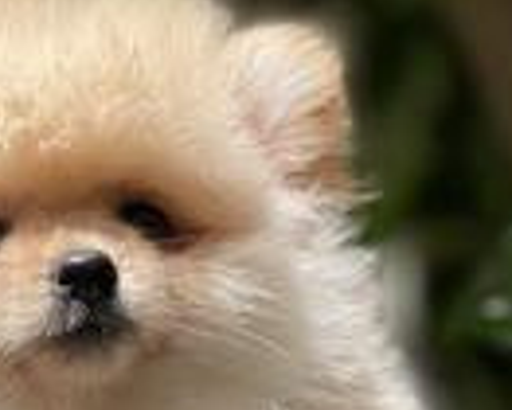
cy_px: 742
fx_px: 3473
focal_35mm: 229
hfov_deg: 8.4
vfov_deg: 6.6
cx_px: -8
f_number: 2.2
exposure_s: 1/708
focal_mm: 7.5
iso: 32
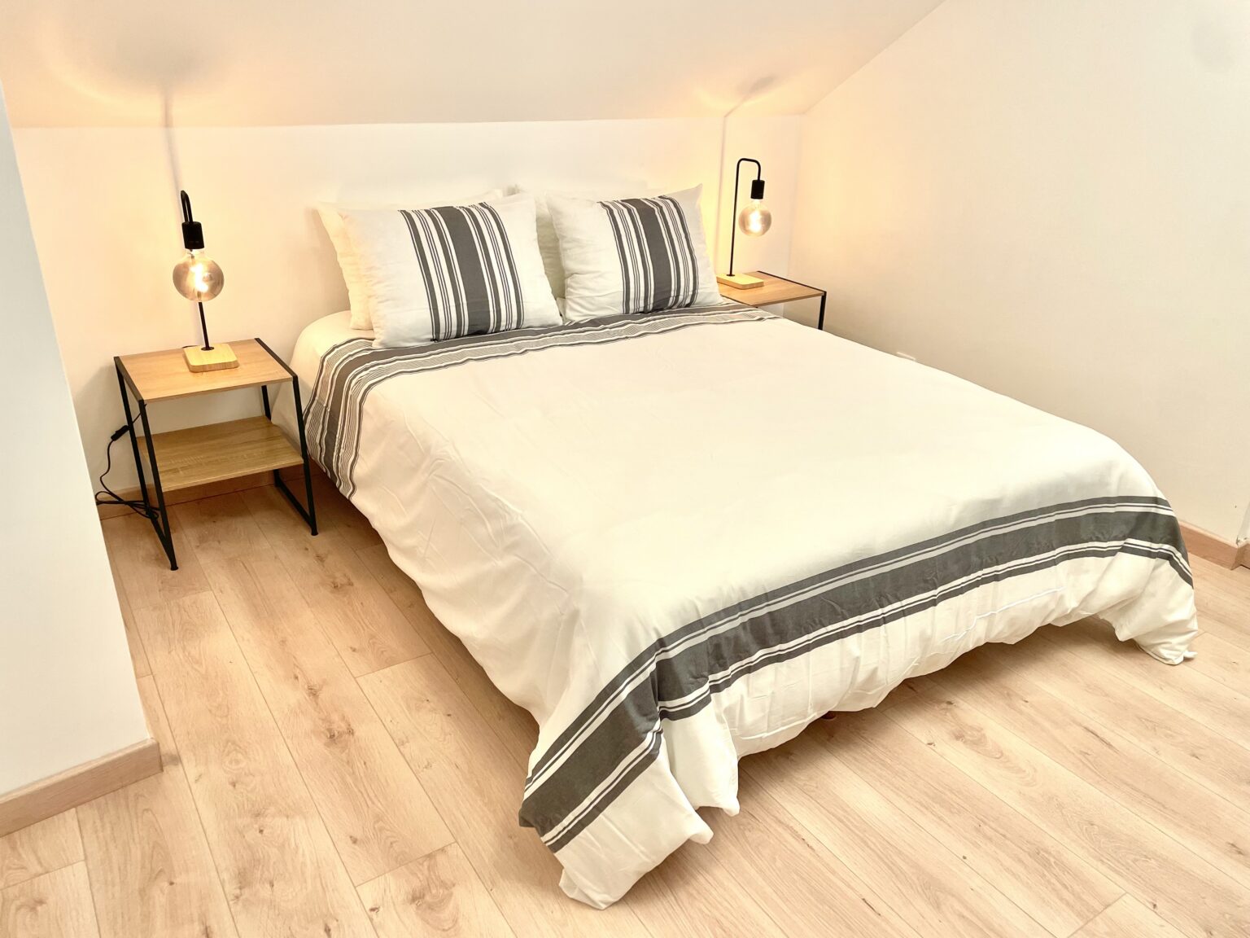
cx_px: 625
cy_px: 469
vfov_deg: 53.1
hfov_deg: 67.3
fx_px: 939
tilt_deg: -24.1
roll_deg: -1.7
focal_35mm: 26
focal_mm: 4.2
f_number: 1.6
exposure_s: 1/100
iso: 100
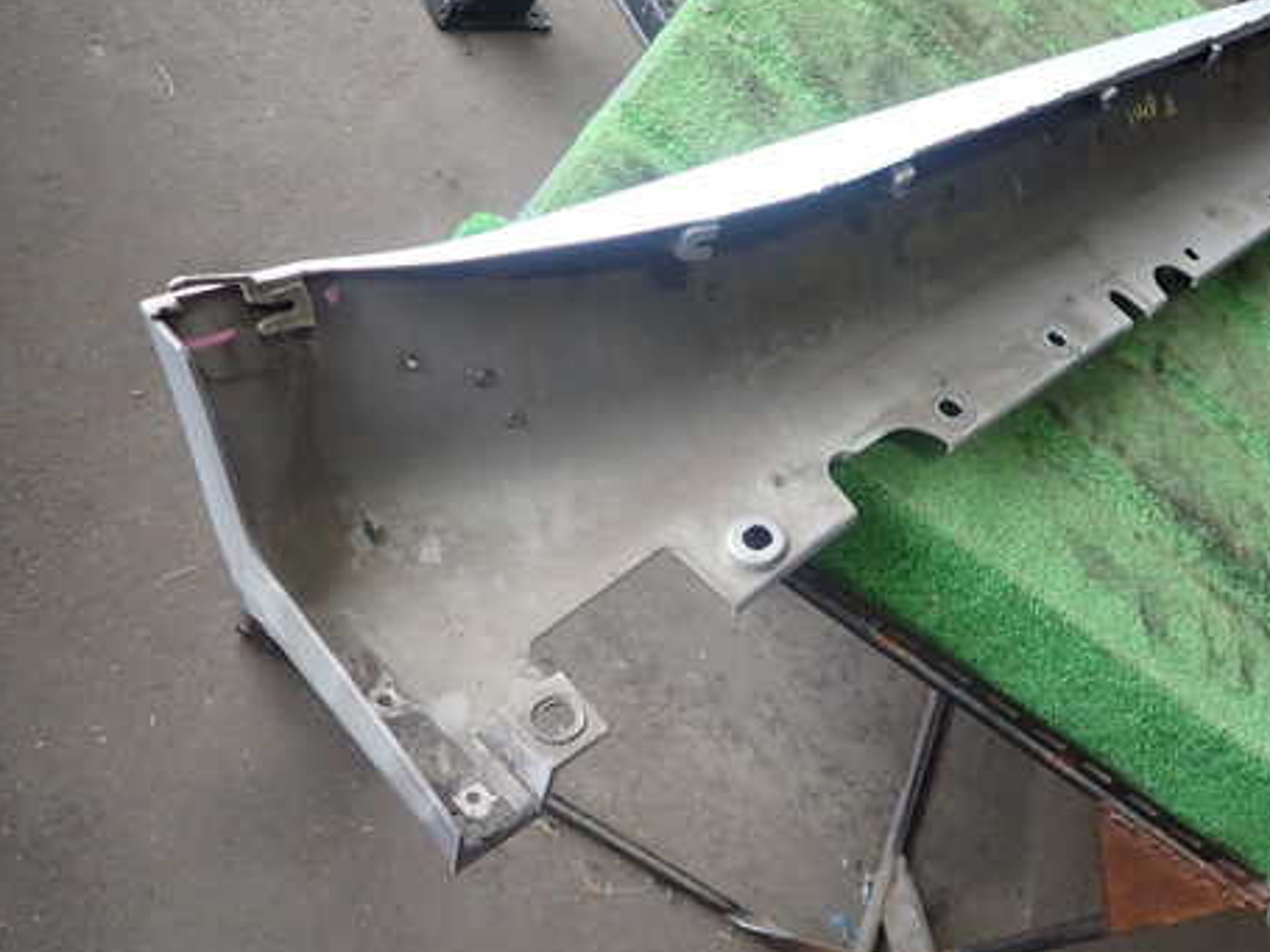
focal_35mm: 33
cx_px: 809
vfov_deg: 42.8
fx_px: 1210
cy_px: 416
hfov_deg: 54.6
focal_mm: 4.5
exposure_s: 1/60
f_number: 2
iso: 160
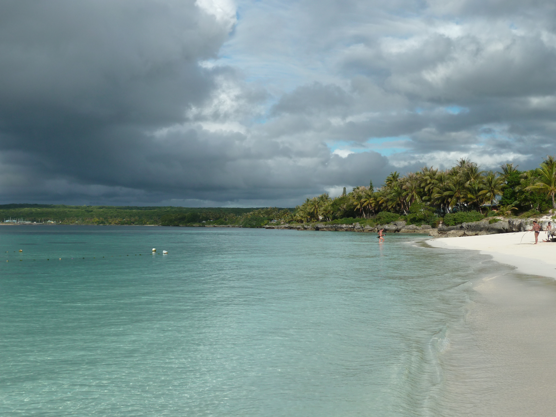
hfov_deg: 39.7
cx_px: 278
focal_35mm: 48
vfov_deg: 30.3
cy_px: 208
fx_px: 771
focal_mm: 7.9
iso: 80
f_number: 3.8
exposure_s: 1/1000
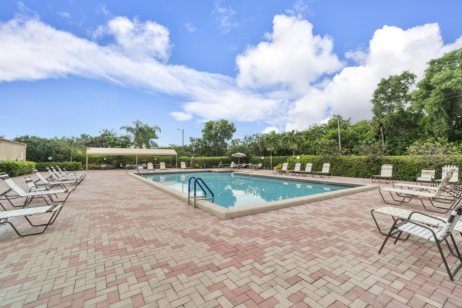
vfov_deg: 77.3
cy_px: 154
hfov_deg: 100.4
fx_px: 192
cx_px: 231
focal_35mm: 15
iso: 100
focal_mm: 10
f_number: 11
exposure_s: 1/50
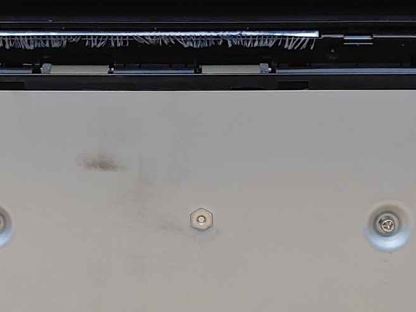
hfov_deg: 23.0
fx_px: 1022
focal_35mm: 85
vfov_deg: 17.4
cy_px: 190
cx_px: 157
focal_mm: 4.36
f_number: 1.8
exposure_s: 1/141
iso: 50
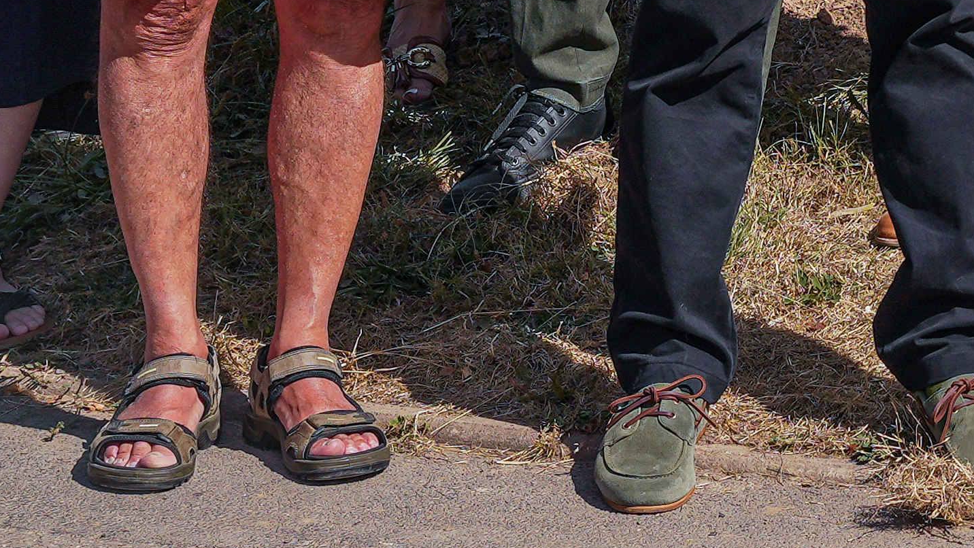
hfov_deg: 8.3
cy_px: -696
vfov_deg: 4.8
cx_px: 1815
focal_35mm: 250
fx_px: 6447
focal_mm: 48.7
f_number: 8
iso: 125
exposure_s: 1/160
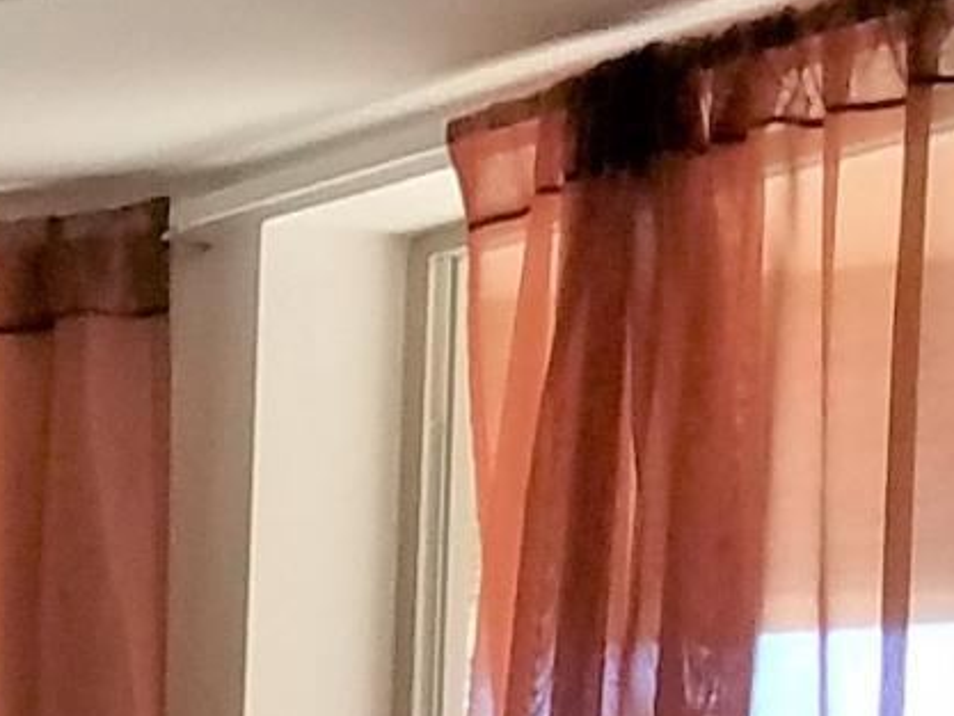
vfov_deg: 7.5
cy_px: 1599
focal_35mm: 187
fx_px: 5155
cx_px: -2311
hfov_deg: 8.2
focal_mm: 4.2
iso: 40
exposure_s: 1/219
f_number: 1.7
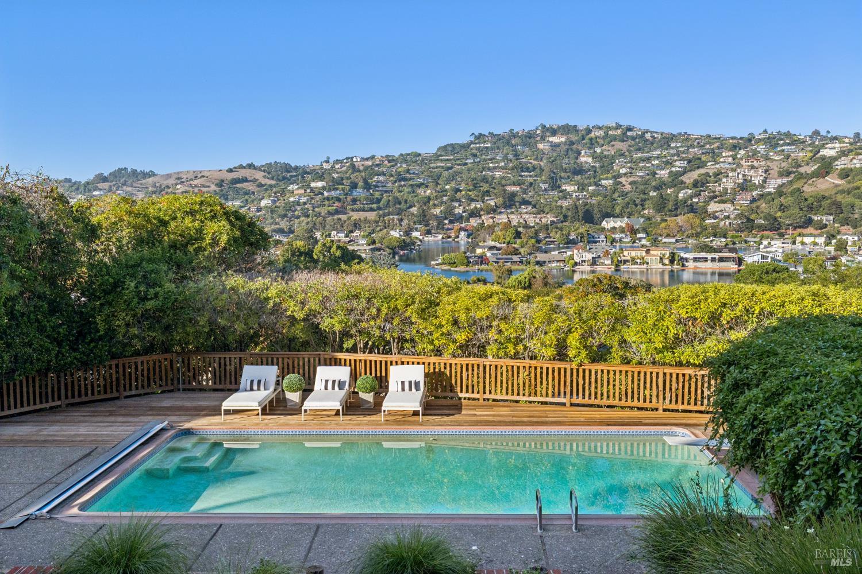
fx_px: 742
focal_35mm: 31
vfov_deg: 42.3
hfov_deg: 60.3
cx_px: 431
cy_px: 287
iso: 640
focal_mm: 21
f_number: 5.6
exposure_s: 1/2000
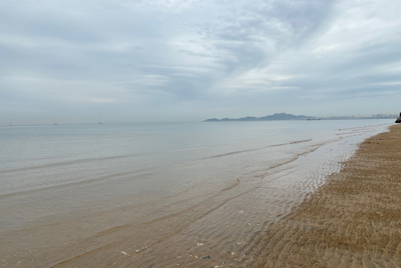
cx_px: 199
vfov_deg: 46.4
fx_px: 312
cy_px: 127
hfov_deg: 65.5
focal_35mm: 28
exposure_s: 1/1845
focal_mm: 5.96
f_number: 1.6
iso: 50
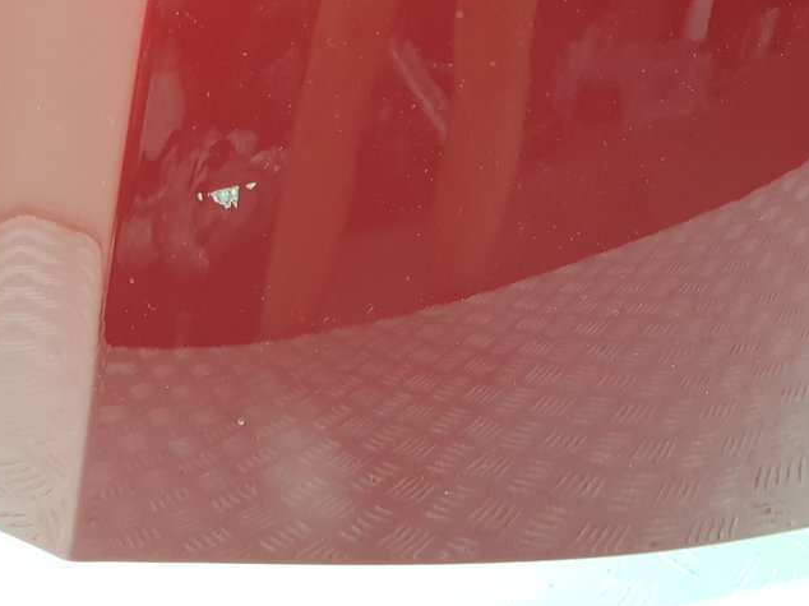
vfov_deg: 33.5
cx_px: 536
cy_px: 140
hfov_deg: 44.2
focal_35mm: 42
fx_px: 981
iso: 160
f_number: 1.7
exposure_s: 1/50
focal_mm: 4.2
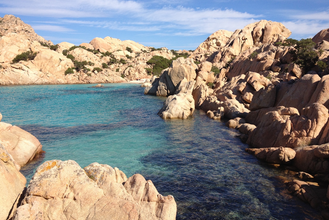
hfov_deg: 51.9
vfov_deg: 35.9
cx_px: 162
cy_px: 101
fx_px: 338
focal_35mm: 37
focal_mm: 4.28
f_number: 2.4
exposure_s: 1/1905
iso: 64
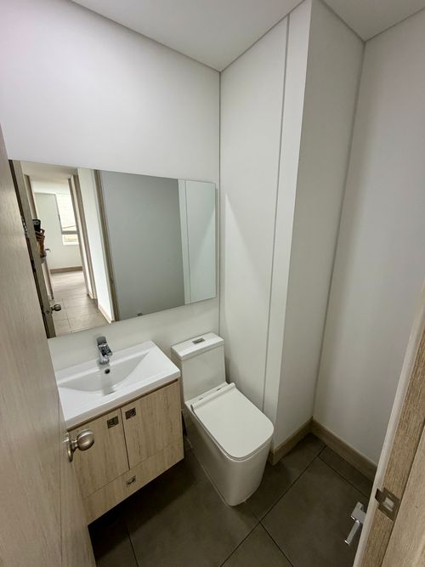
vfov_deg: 102.1
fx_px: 229
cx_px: 212
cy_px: 284
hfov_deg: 85.7
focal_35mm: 14
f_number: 2.2
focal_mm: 2.22
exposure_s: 1/120
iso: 250
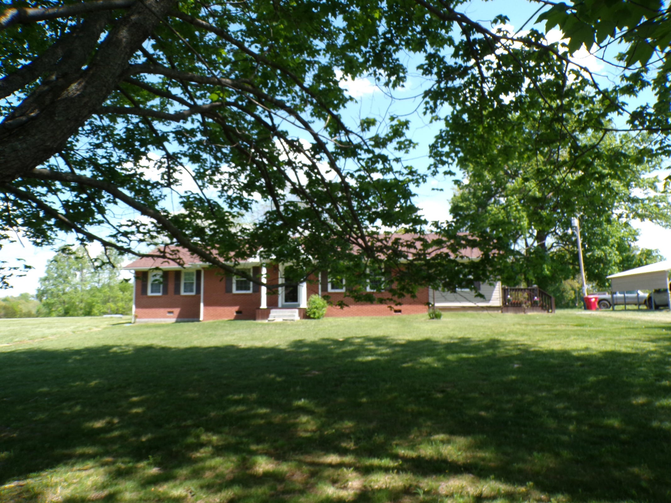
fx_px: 465
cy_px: 252
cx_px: 336
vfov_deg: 56.8
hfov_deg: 71.6
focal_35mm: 24
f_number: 4.4
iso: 100
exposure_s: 1/280
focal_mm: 4.3
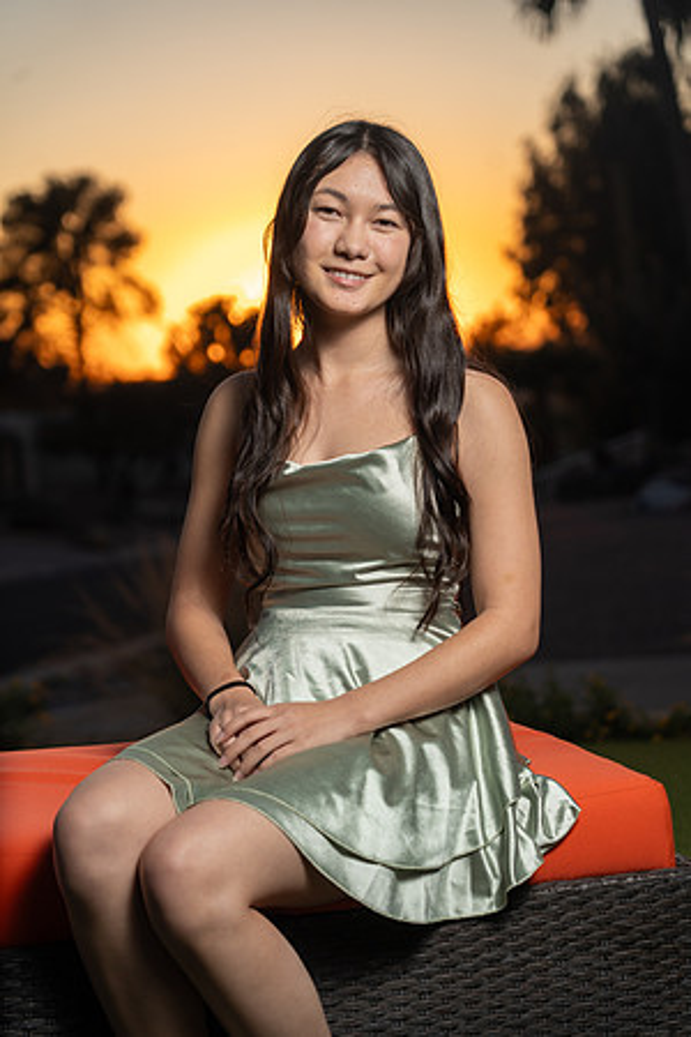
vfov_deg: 24.8
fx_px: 2361
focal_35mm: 82
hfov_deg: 16.7
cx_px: 346
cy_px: 518
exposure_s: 1/200
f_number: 4
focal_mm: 82
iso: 100
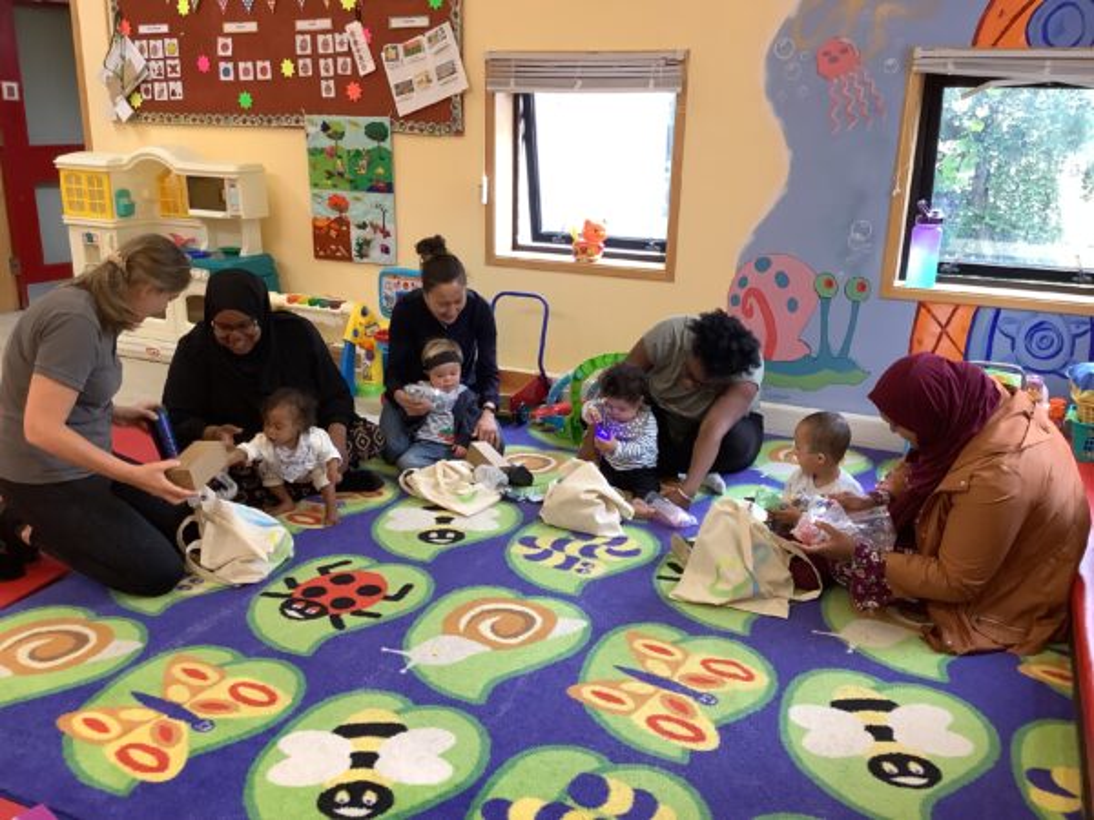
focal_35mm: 31
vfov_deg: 45.4
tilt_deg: -17.2
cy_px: 410
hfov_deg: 58.4
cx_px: 547
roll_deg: -0.7
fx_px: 980
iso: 125
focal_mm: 3.3
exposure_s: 1/50
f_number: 2.4
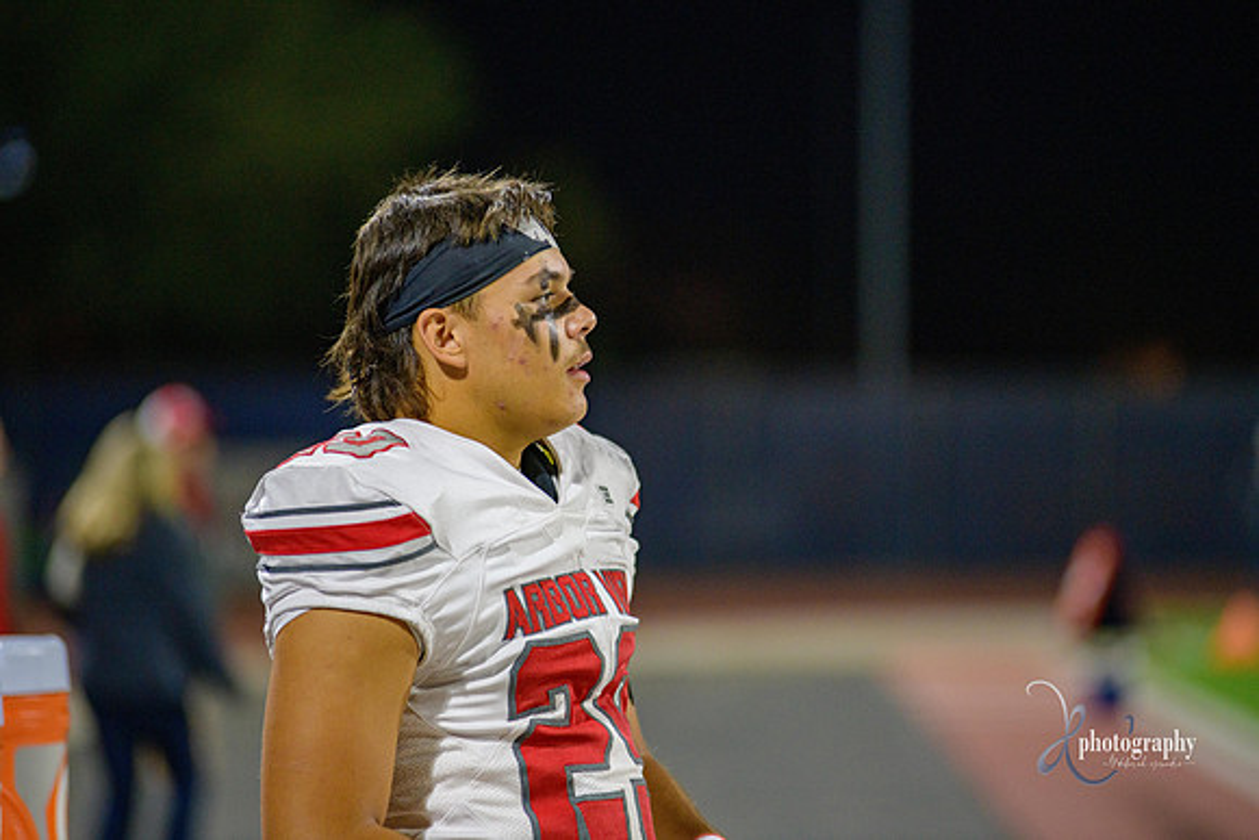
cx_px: 630
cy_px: 420
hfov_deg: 10.3
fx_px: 6996
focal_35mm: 200
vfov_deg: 6.9
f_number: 2.8
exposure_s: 1/320
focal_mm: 200
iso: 1250
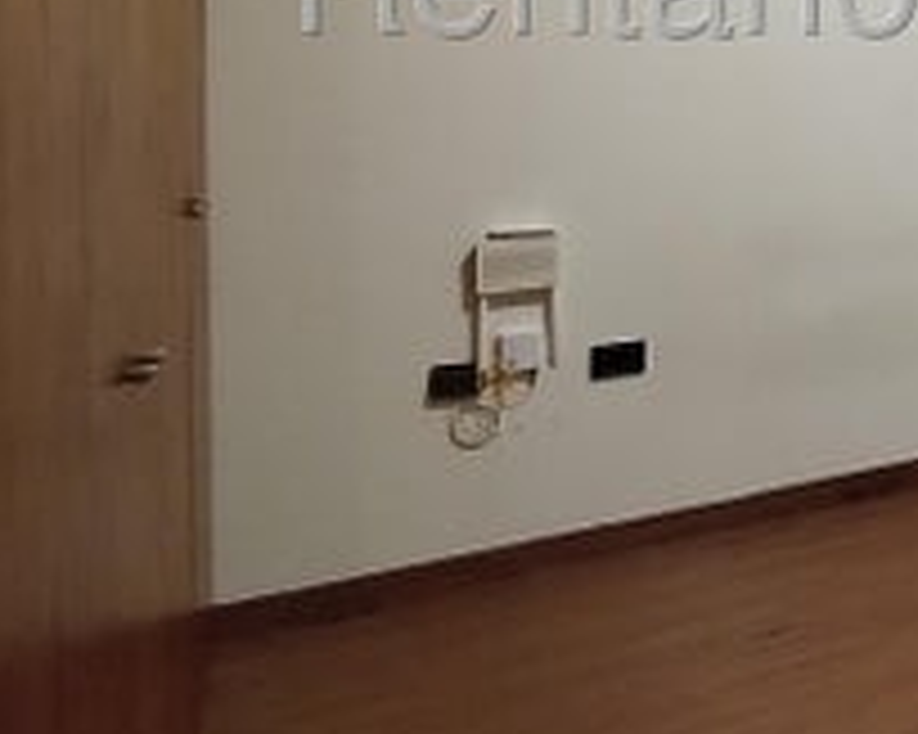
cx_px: 1166
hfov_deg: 30.7
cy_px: -27
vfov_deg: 28.6
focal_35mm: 49
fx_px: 1331
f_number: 2.2
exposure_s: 1/30
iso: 445
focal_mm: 1.42
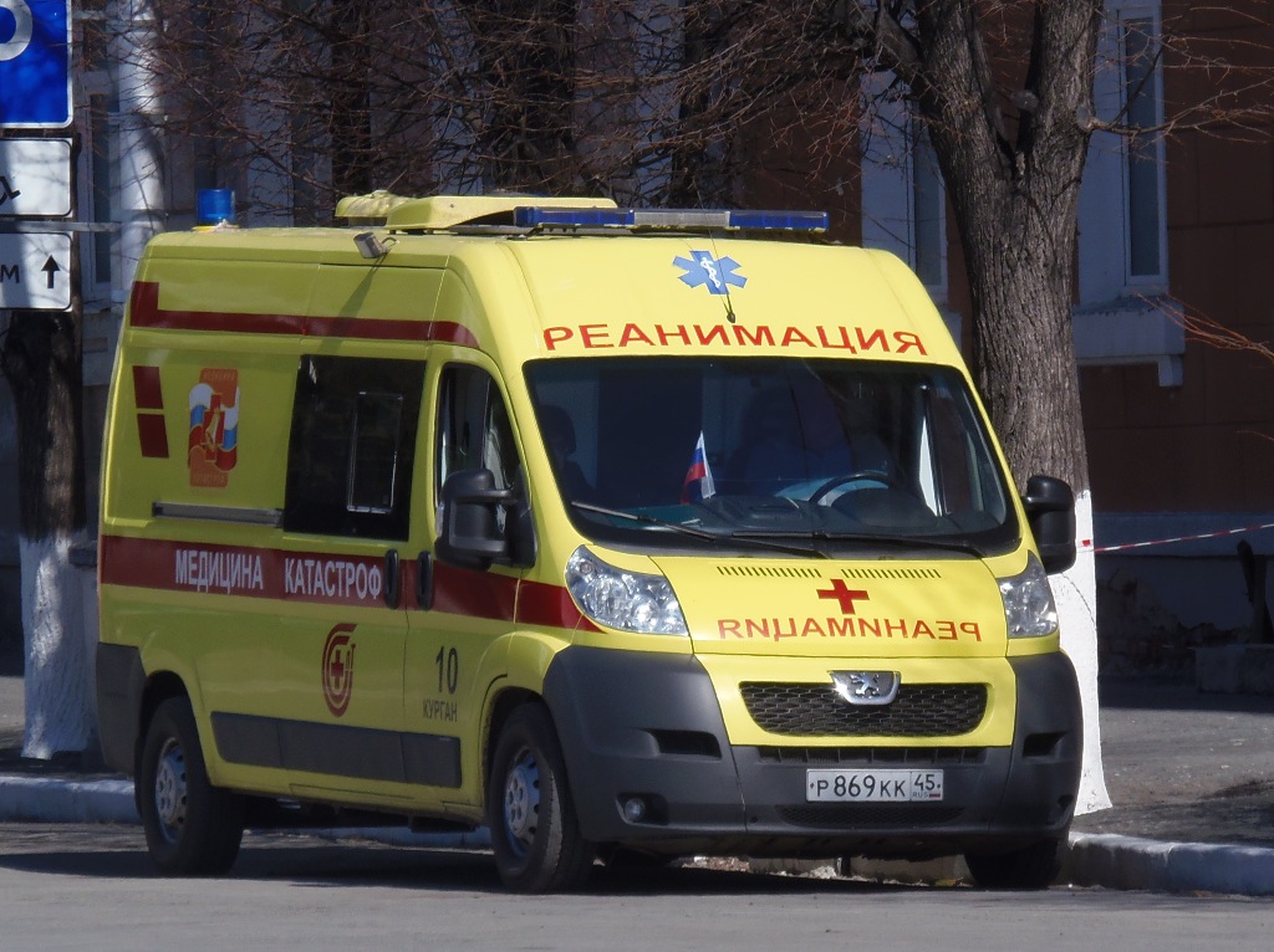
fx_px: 11987
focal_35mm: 326
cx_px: 637
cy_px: 476
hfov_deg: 6.1
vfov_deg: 4.6
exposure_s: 1/640
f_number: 5
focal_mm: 60.4
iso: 64
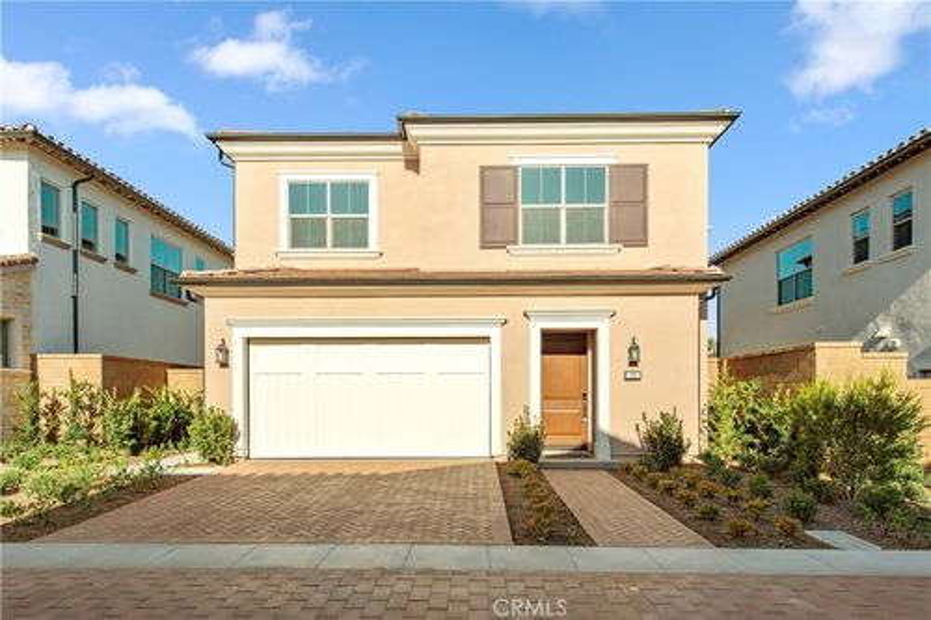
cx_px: 466
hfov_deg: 81.2
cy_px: 310
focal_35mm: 21
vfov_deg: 59.5
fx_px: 543
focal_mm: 21
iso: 200
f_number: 11
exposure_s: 1/500
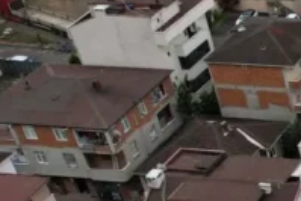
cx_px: 641
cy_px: 264
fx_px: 945
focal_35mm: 113
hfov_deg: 14.4
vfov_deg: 11.8
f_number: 2.8
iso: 100
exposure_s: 1/1000
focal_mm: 8.38
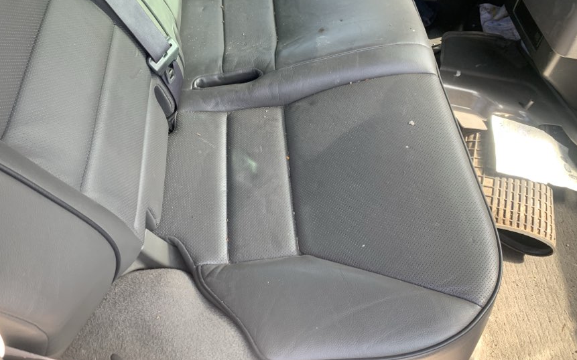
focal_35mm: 32
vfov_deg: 39.1
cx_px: 260
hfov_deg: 59.5
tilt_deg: -50.5
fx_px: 503
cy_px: 126
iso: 64
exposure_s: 1/121
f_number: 1.8
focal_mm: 4.25
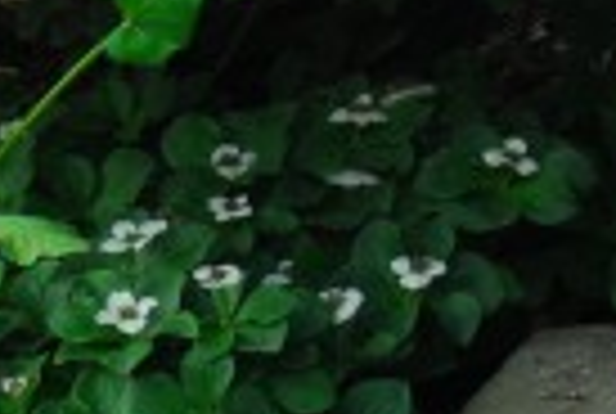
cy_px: 558
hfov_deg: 5.1
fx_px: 6979
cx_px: 130
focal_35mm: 407
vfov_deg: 3.4
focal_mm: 50
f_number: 4.8
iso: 100
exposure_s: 1/40
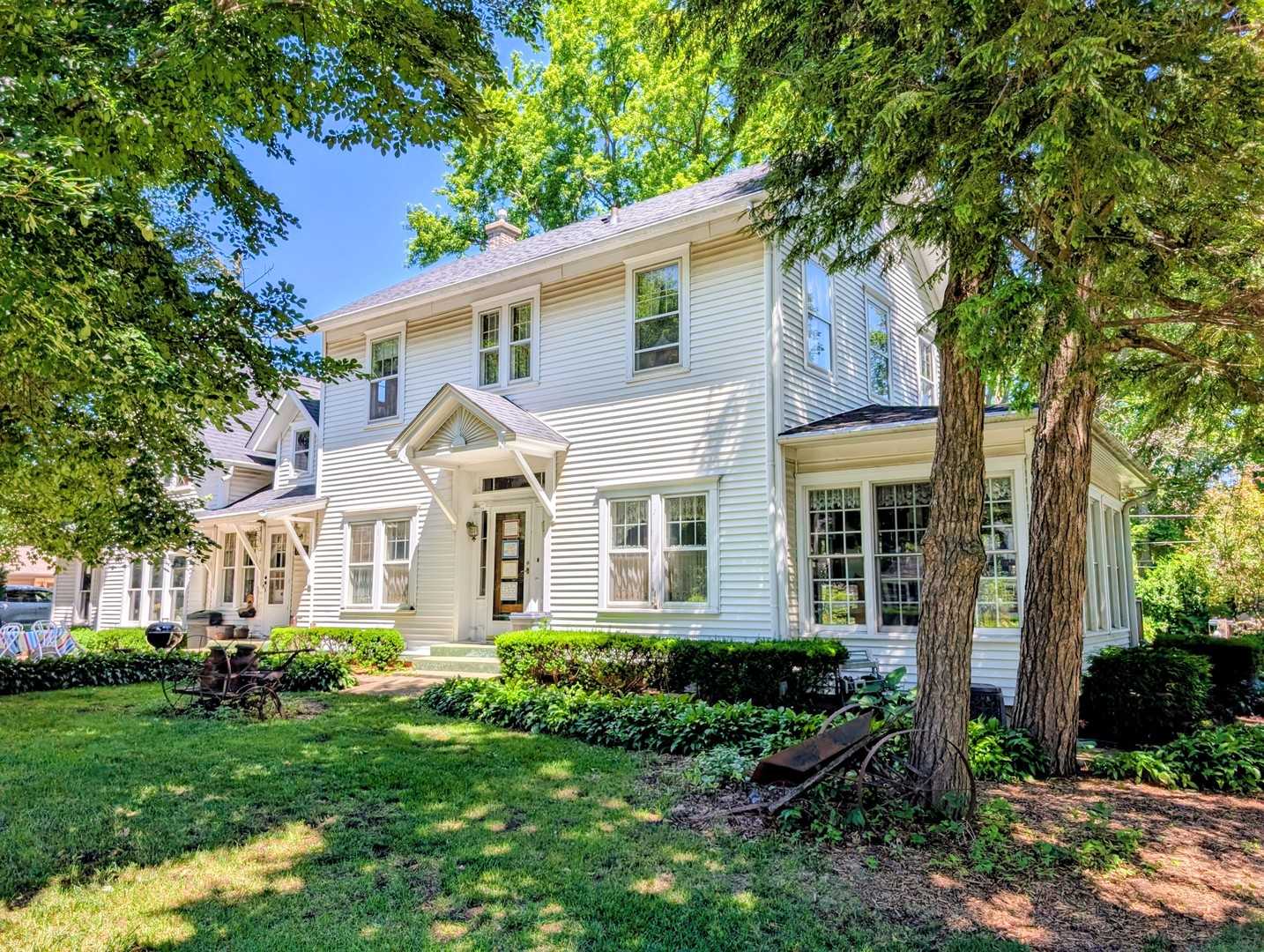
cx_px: 632
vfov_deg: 56.9
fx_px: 878
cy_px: 476
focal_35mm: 24
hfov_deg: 71.5
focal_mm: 6.9
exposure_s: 1/790
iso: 22
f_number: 1.68
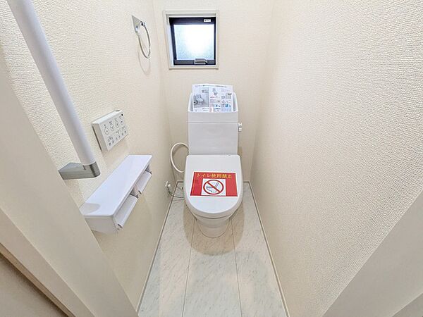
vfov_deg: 85.7
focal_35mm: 14
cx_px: 212
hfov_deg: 102.1
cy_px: 158
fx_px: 171
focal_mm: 1.83
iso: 305
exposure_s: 1/120
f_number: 2.2
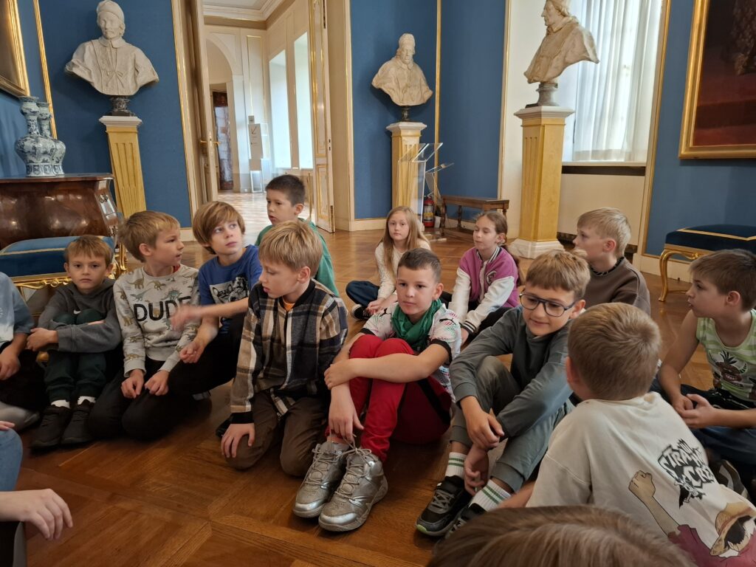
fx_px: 502
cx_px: 378
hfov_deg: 73.9
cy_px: 284
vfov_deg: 58.9
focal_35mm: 23
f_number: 1.8
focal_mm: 5.54
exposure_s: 1/25
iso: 500
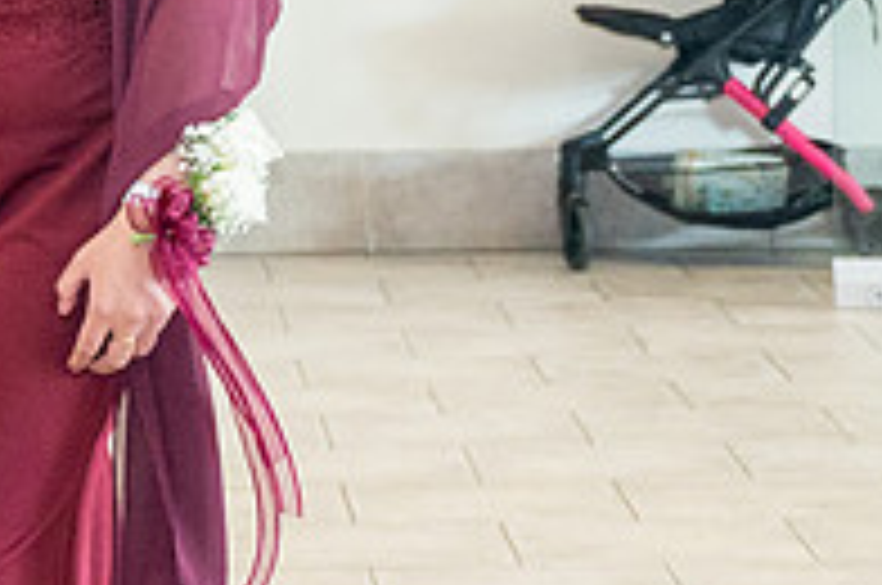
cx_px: -34
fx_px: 6164
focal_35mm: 252
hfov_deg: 8.1
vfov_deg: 5.4
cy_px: 14
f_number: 4
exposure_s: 1/200
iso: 2000
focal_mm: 49
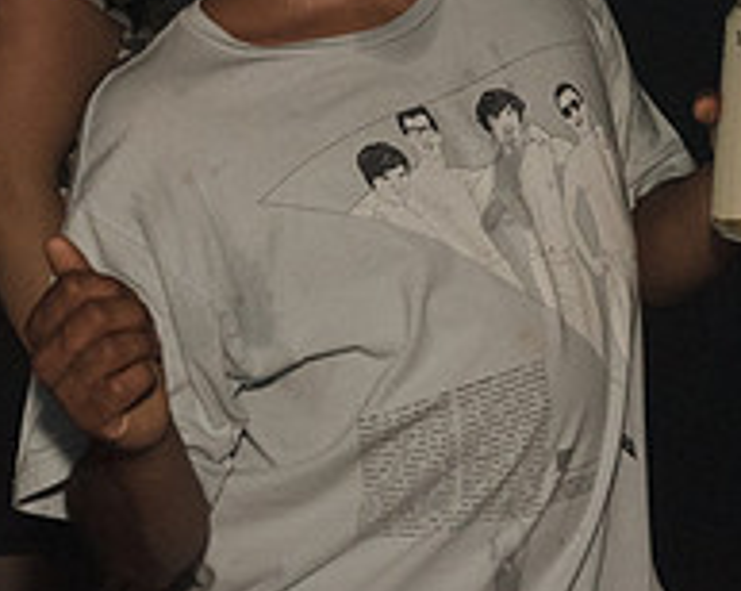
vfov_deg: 9.9
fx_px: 3396
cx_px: 450
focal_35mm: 155
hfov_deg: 12.4
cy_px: 149
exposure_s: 1/320
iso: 2000
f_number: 4
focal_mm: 40
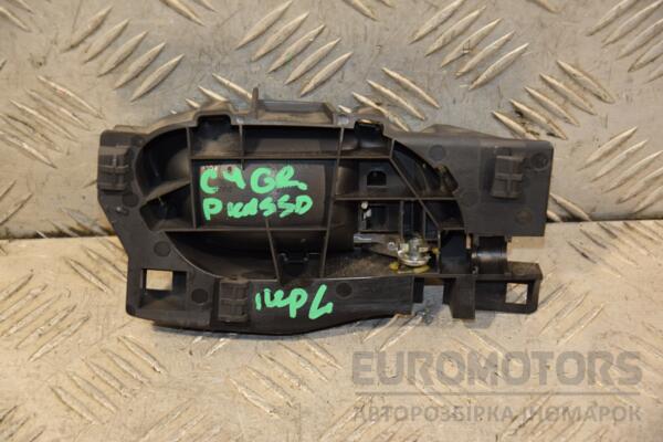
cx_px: 332
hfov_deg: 17.1
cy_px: 221
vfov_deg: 11.4
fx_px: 2210
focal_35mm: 120
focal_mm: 80
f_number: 5.3
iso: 800
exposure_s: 1/100
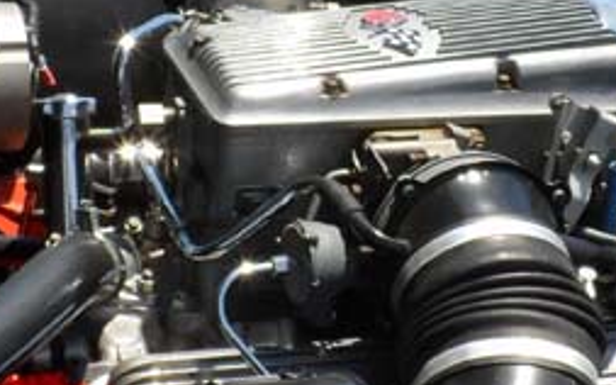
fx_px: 1729
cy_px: 127
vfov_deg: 12.7
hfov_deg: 20.2
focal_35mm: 103
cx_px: 297
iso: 80
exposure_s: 1/350
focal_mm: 4
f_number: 4.5
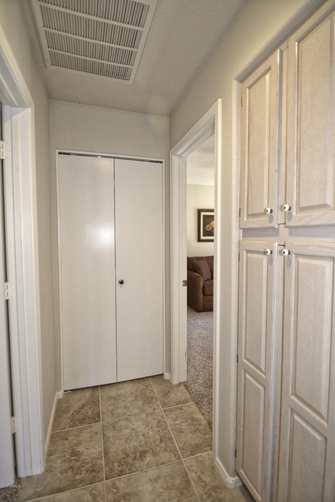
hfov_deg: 72.0
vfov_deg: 95.0
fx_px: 230
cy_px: 251
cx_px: 168
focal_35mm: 16
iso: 1000
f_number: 2.8
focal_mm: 11
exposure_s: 1/60
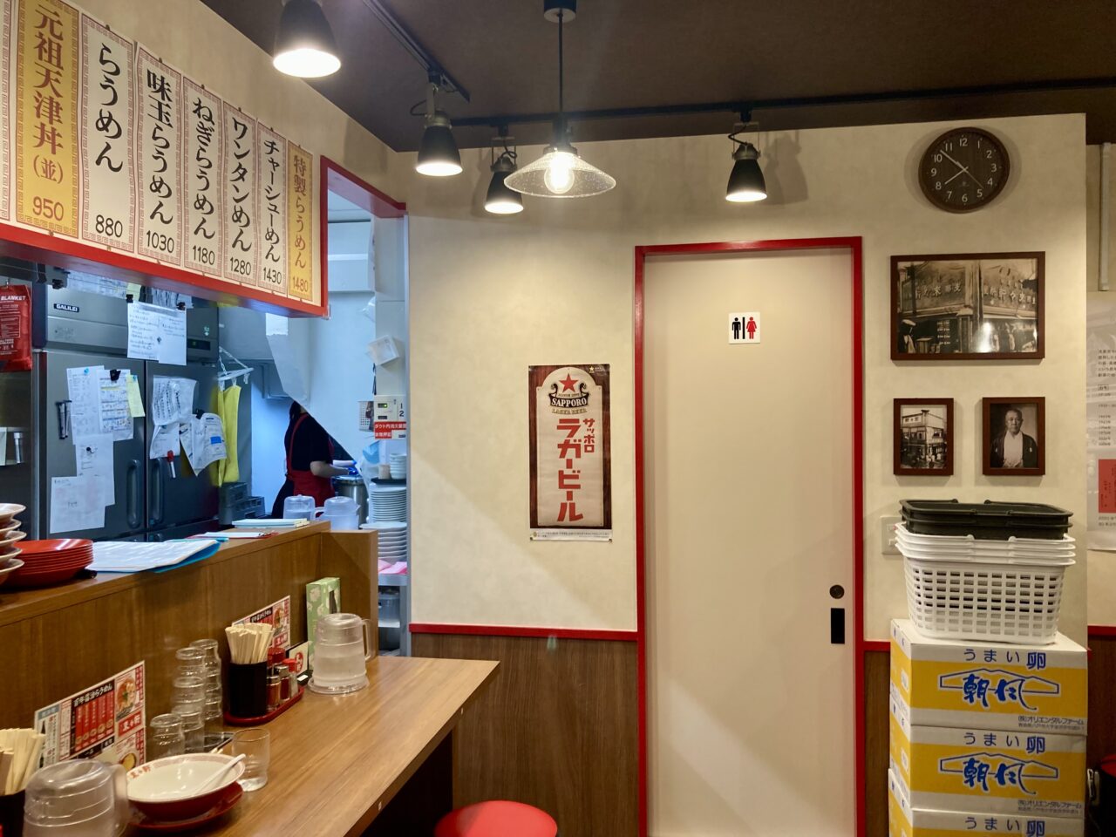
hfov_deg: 63.4
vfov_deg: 49.7
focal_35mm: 28
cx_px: 558
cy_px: 418
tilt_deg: -2.3
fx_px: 903
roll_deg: -0.5
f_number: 1.8
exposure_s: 1/50
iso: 80
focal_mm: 3.99
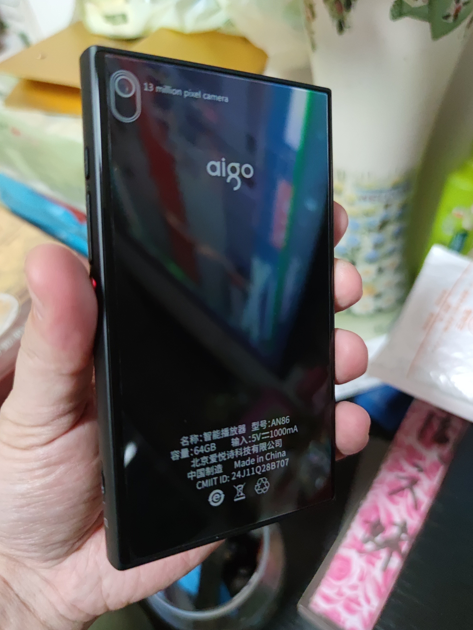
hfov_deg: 54.9
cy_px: 323
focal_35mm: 25
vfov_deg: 69.4
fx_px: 455
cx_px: 235
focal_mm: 6.72
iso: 1656
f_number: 1.69
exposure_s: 1/33
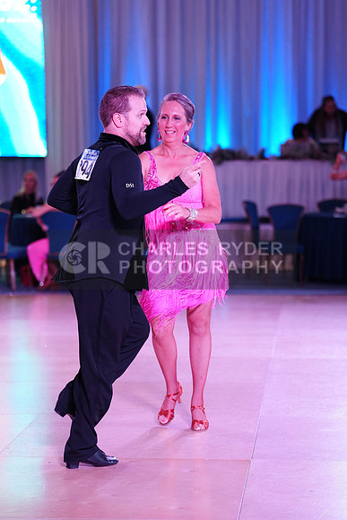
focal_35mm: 105
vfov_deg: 19.5
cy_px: 260
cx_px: 174
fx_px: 1517
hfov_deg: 13.0
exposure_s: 1/500
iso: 2000
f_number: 2.8
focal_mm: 105
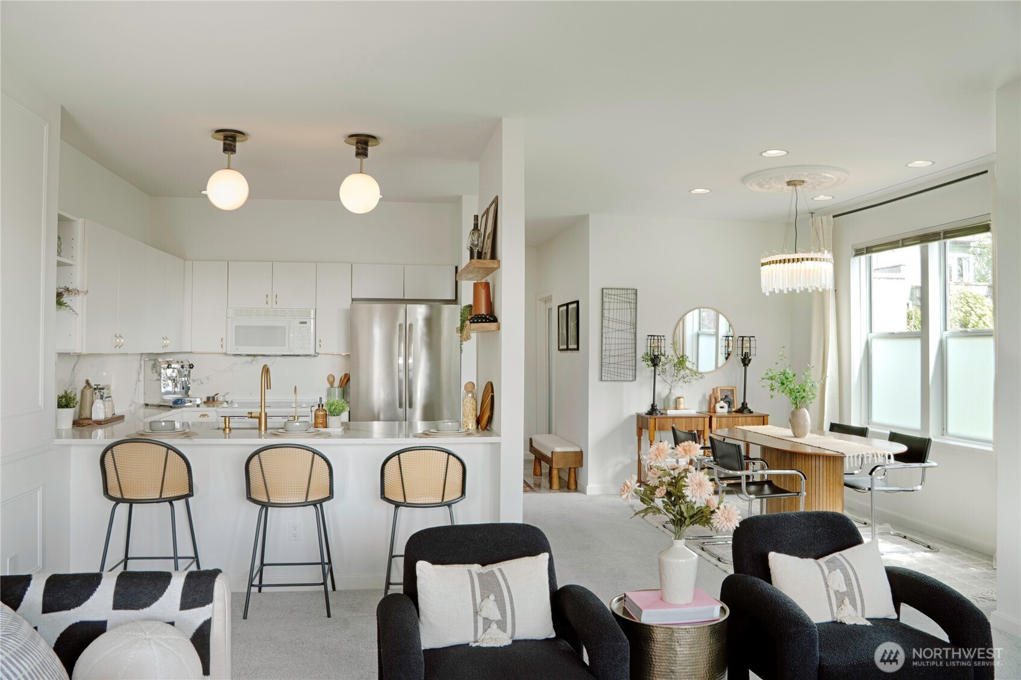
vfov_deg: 51.2
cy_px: 340
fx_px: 709
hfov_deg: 71.5
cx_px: 510
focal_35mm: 25
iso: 200
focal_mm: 17
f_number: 10
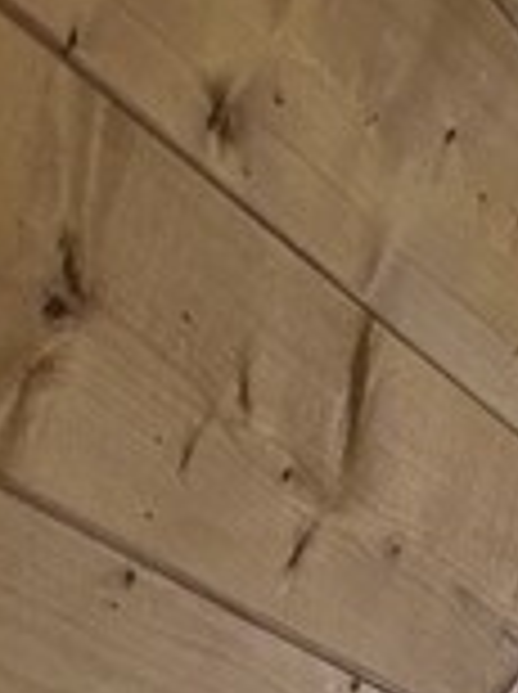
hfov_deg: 8.0
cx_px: 1207
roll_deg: +1.8
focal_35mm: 173
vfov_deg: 9.3
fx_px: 3461
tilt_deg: -11.8
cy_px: 2038
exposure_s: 1/60
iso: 160
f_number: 1.5
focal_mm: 5.7
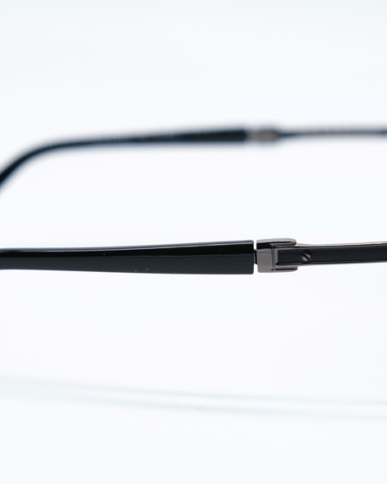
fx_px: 1461
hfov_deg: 15.1
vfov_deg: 18.8
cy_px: 229
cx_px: 206
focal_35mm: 102
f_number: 4
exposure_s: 1/170
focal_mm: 42.5
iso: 160
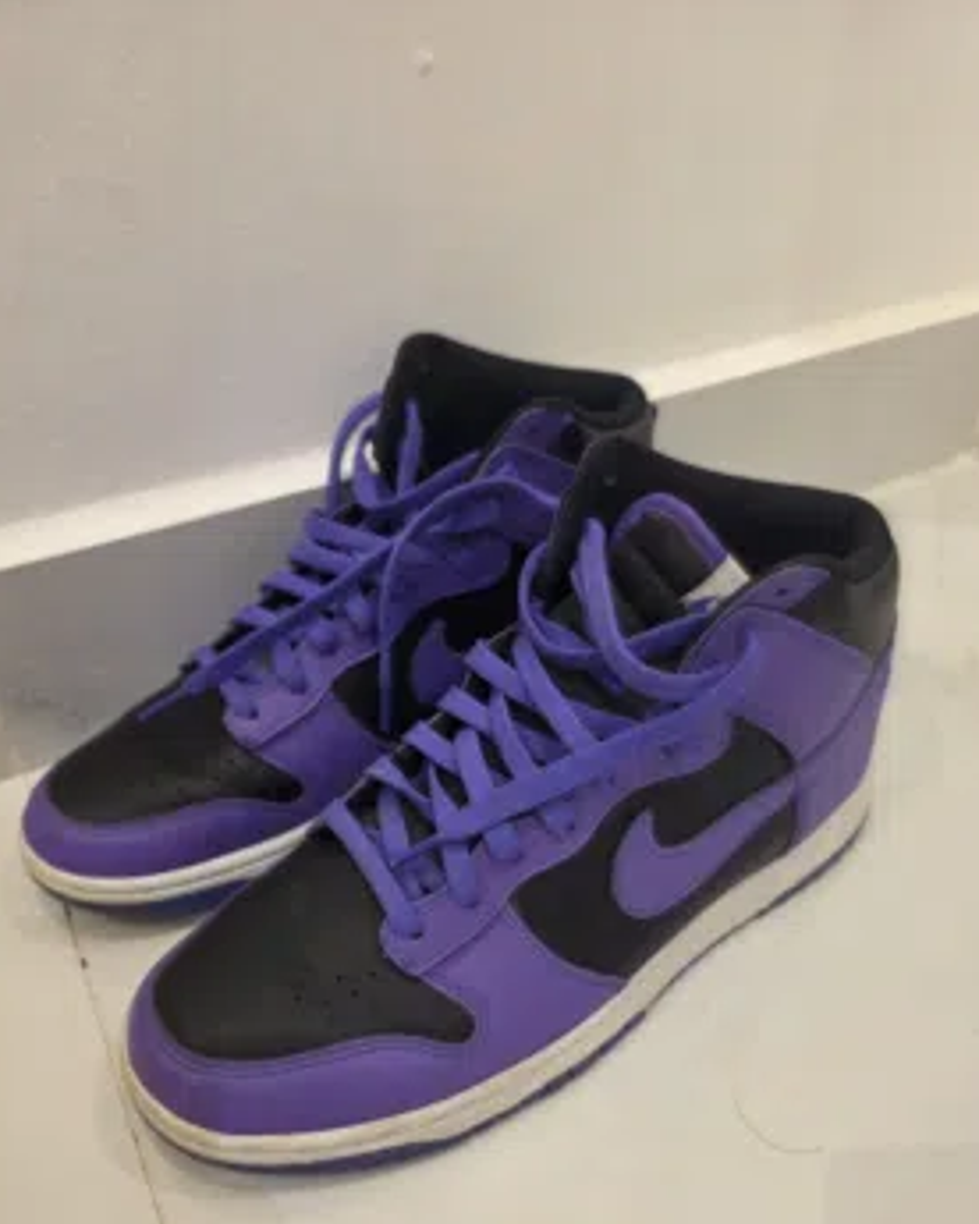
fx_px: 942
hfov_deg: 54.9
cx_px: 482
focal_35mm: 26
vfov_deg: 65.7
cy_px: 702
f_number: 1.7
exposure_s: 1/100
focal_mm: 6.3
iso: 320
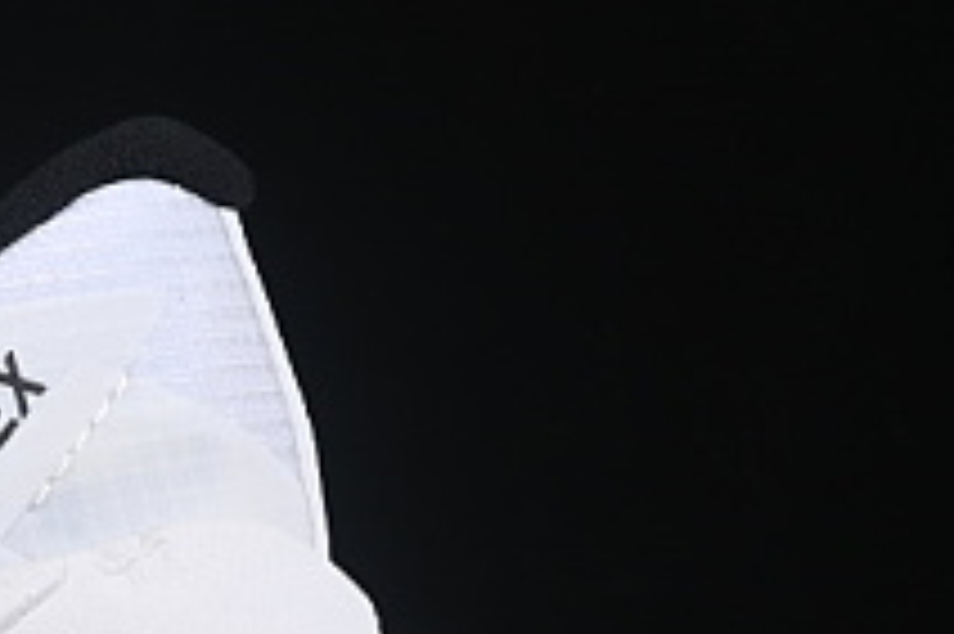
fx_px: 7493
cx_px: -747
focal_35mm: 283
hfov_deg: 7.1
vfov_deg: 4.8
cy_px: 344
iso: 160
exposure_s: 1/80
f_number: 8
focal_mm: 50
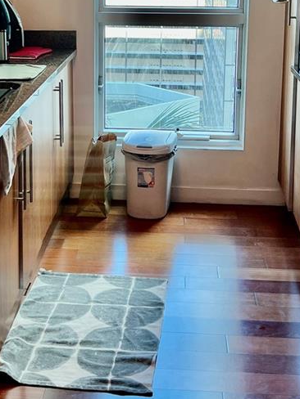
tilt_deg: -9.3
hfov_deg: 22.9
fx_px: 740
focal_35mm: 64
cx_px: 113
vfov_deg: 29.4
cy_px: 62
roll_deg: +1.8
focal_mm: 5.7
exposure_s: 1/120
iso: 50
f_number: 1.5
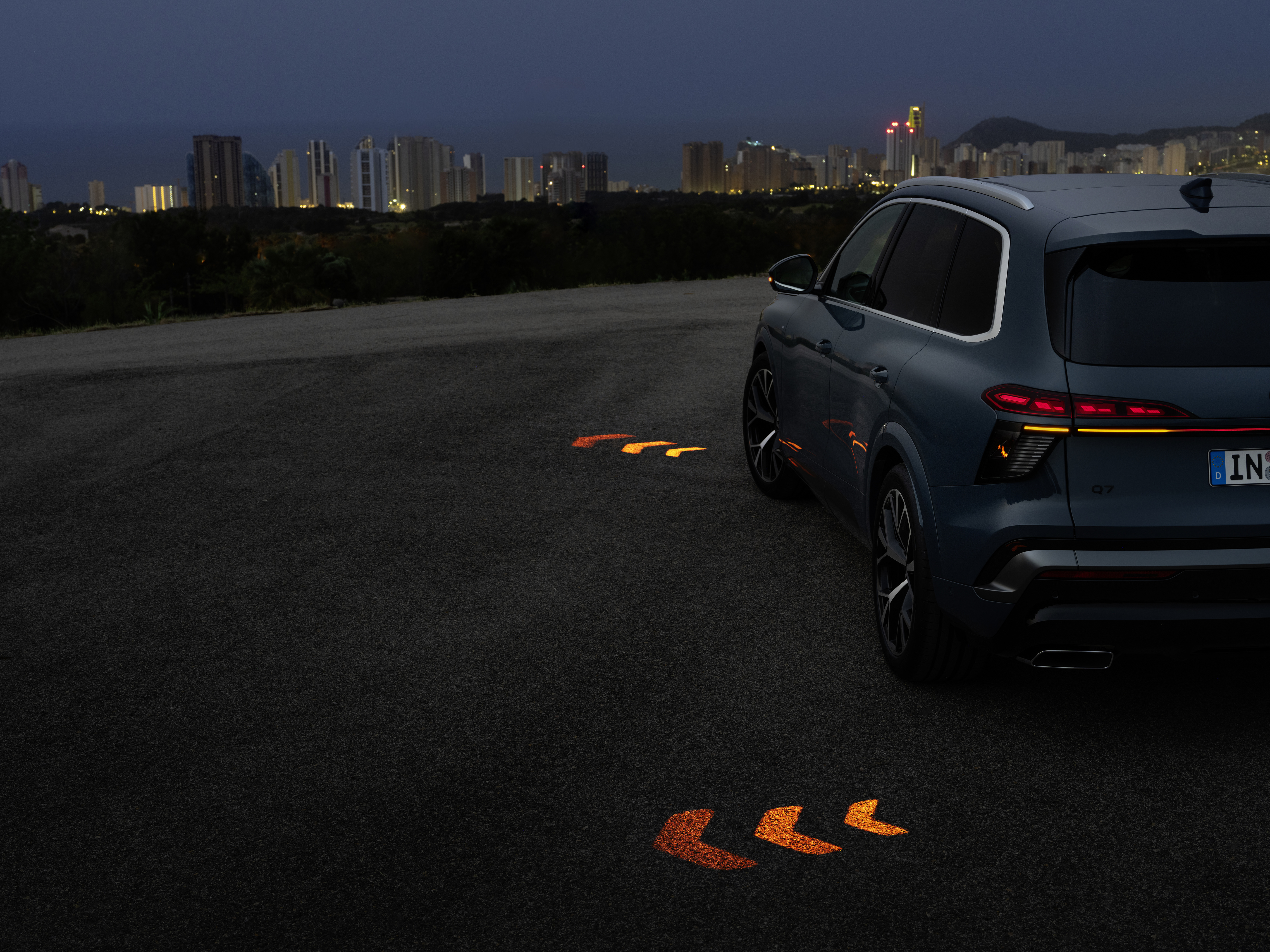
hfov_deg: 39.6
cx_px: 663
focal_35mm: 48
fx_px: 1761
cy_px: 481
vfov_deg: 30.3
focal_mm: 55.2
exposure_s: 1/80
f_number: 7.1
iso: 100
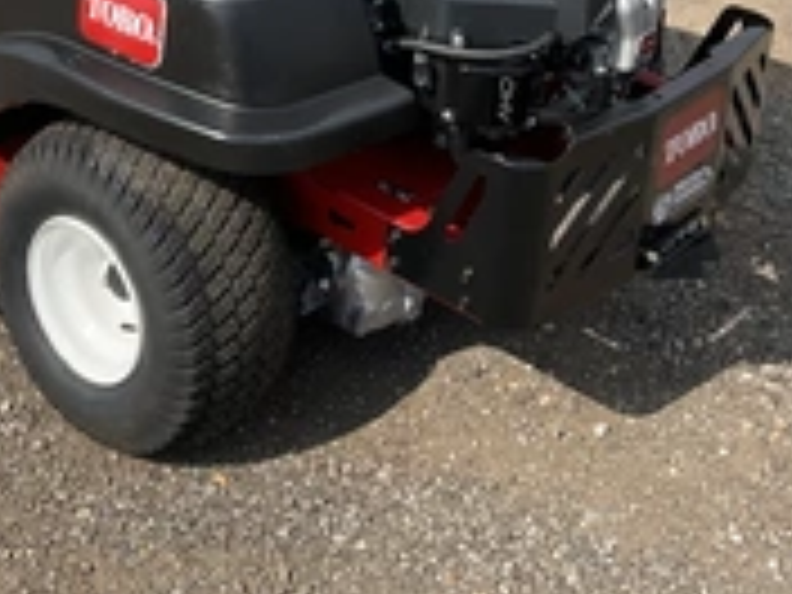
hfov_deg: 29.3
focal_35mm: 66
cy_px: -54
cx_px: 292
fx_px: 1510
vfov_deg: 21.2
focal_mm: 3
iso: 25
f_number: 1.8
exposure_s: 1/1490
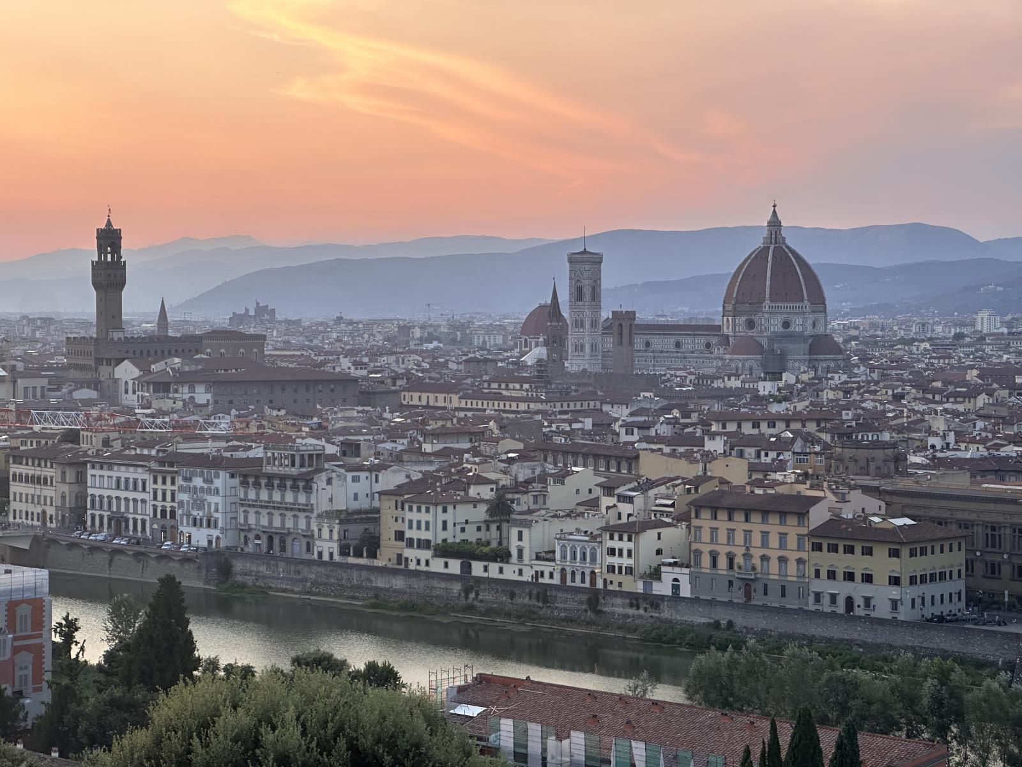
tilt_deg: -1.3
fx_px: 2273
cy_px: 384
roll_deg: -0.1
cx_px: 511
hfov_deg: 25.3
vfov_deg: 19.1
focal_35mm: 77
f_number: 2.8
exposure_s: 1/99
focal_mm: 9
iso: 50
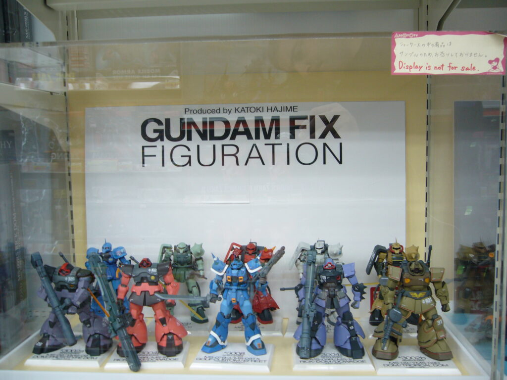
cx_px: 254
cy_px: 190
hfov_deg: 52.6
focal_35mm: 35
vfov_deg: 40.7
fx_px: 513
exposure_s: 1/20
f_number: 2.8
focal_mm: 5.8
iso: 100
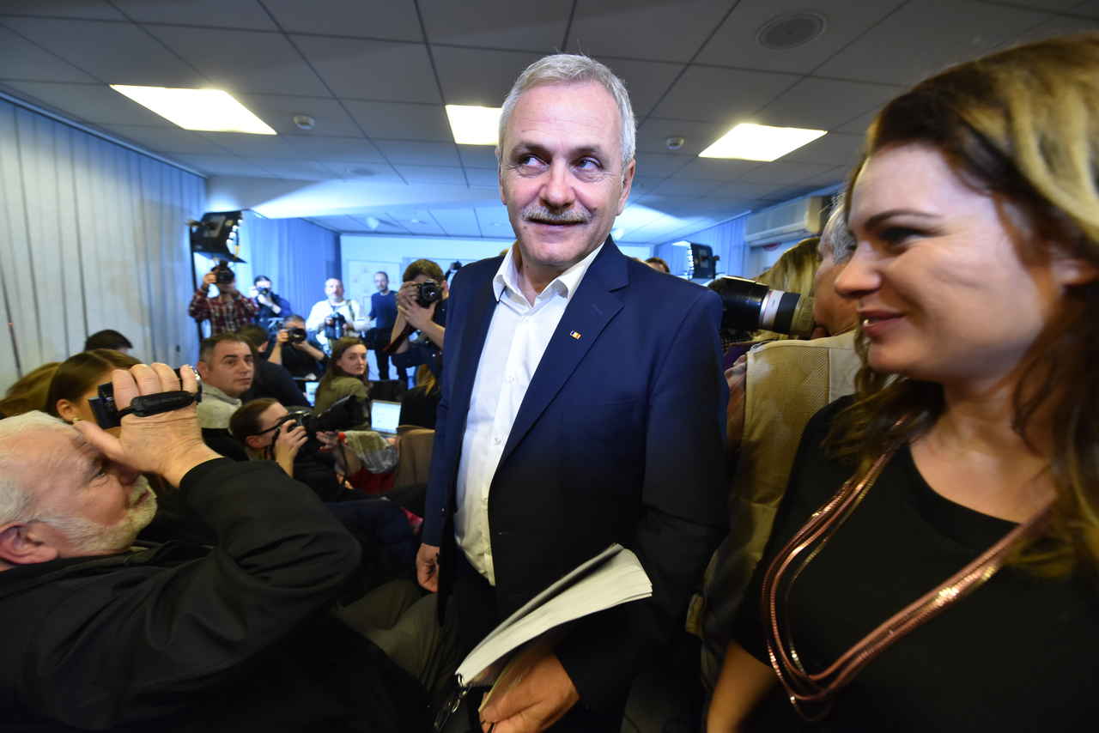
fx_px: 427
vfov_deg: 81.2
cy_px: 366
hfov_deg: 104.2
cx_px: 550
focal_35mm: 14
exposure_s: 1/100
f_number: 4.5
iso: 3200
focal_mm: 14
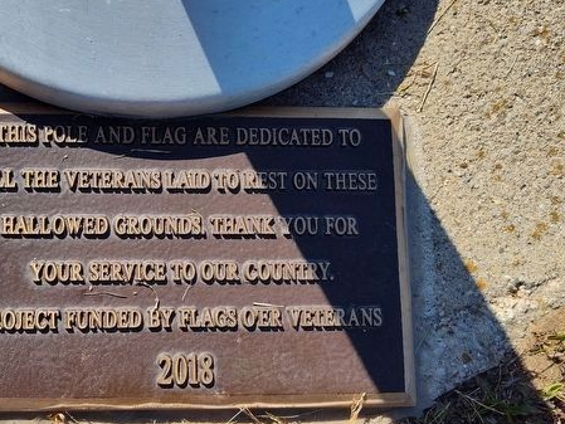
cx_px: 171
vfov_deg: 35.0
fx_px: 669
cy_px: 252
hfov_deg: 44.8
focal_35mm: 41
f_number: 1.8
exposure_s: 1/1623
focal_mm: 5.56
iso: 100
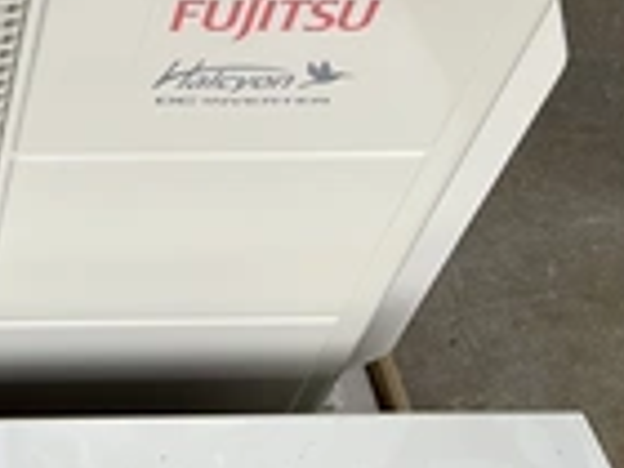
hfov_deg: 20.9
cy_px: -174
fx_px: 1496
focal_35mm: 83
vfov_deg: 16.6
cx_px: -236
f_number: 1.8
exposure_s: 1/197
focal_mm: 3
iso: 20
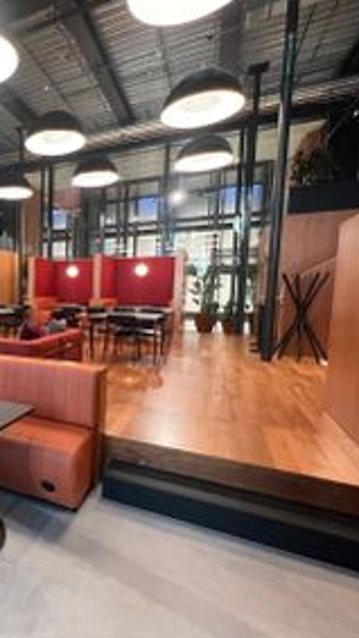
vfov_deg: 86.6
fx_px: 339
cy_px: 325
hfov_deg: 45.8
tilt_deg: -5.3
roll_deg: +0.4
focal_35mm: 20
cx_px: -9
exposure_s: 1/50
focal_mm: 1.57
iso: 400
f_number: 1.8
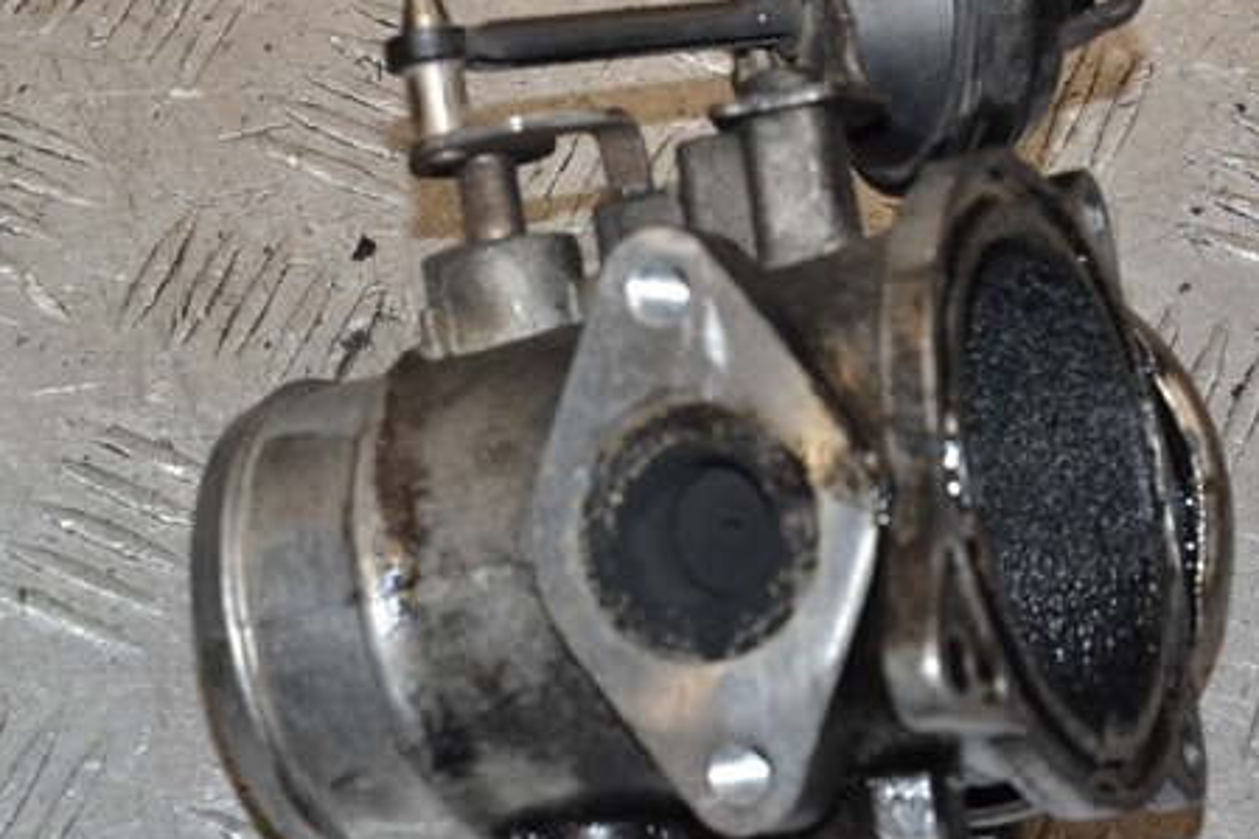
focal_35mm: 124
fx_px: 4335
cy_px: 387
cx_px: 690
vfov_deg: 11.0
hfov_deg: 16.5
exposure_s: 1/200
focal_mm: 58
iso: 800
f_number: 8
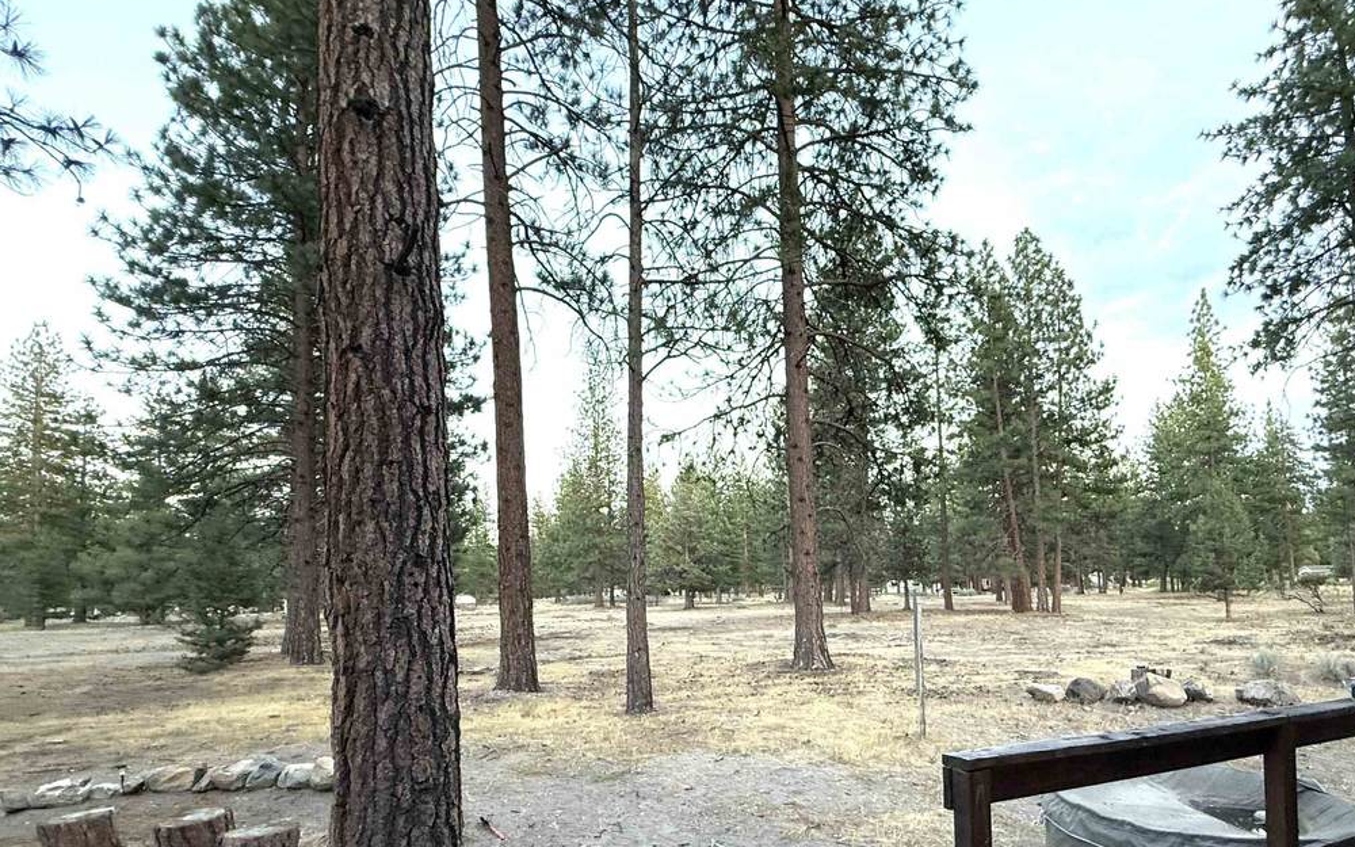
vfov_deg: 60.7
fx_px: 702
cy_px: 565
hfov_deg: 86.7
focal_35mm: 19
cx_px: 822
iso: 320
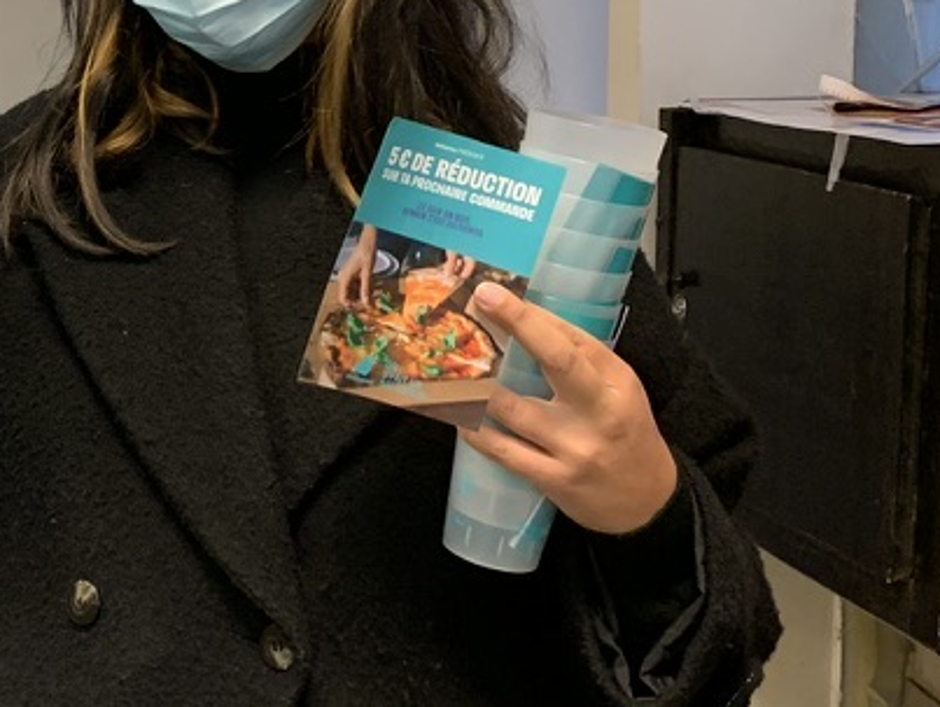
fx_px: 1794
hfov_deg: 26.8
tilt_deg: -7.1
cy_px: 208
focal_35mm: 66
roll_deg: +1.4
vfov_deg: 22.2
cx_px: -110
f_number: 1.8
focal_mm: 4.25
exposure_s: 1/50
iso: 200
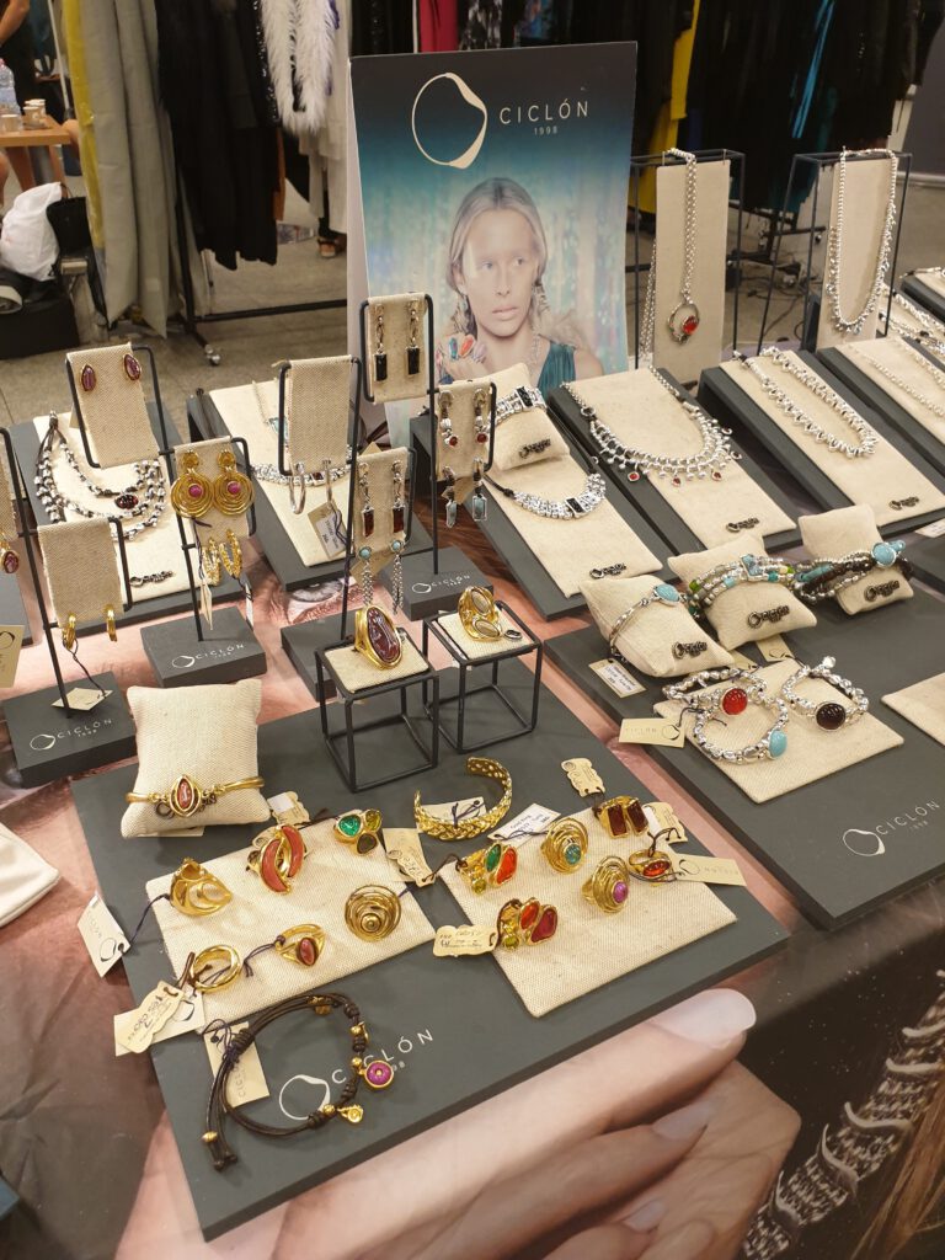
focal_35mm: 26
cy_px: 630
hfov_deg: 53.1
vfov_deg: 67.3
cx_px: 472
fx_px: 946
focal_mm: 4.3
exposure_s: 1/50
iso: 125
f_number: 2.4
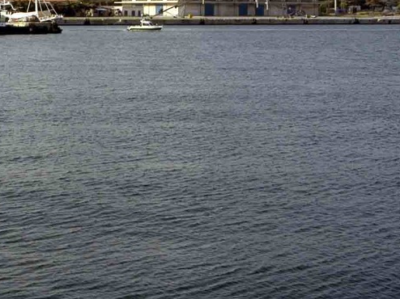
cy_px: 21
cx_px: -28
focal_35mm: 98
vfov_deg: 14.9
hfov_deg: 19.3
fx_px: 1132
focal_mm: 28
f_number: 10
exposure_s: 1/400
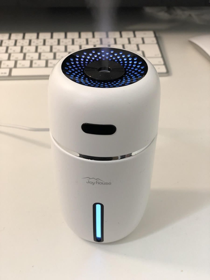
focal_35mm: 52
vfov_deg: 36.8
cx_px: 105
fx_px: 421
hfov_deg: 28.0
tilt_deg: -37.7
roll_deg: -0.9
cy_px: 140
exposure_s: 1/33
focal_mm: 6
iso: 125
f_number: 2.4
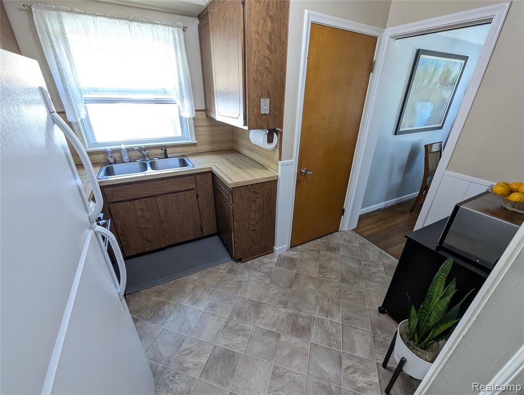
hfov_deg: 106.1
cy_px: 198
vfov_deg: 90.1
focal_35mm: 13
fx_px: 197
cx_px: 262
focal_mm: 1.95
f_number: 2.2
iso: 199
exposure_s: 1/60
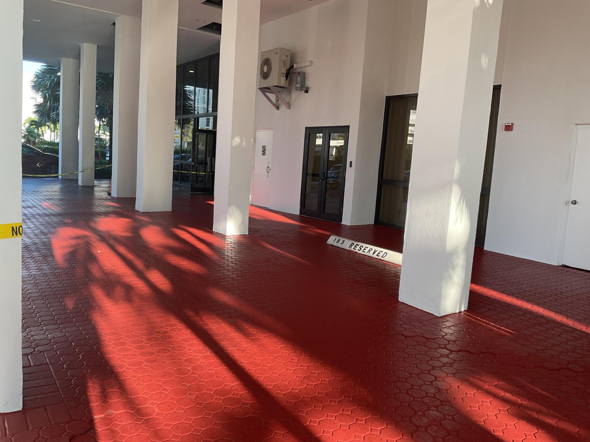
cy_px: 221
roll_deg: -3.9
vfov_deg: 48.2
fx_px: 494
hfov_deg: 61.7
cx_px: 295
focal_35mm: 29
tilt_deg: -8.3
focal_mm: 3
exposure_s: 1/123
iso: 16
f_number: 1.8
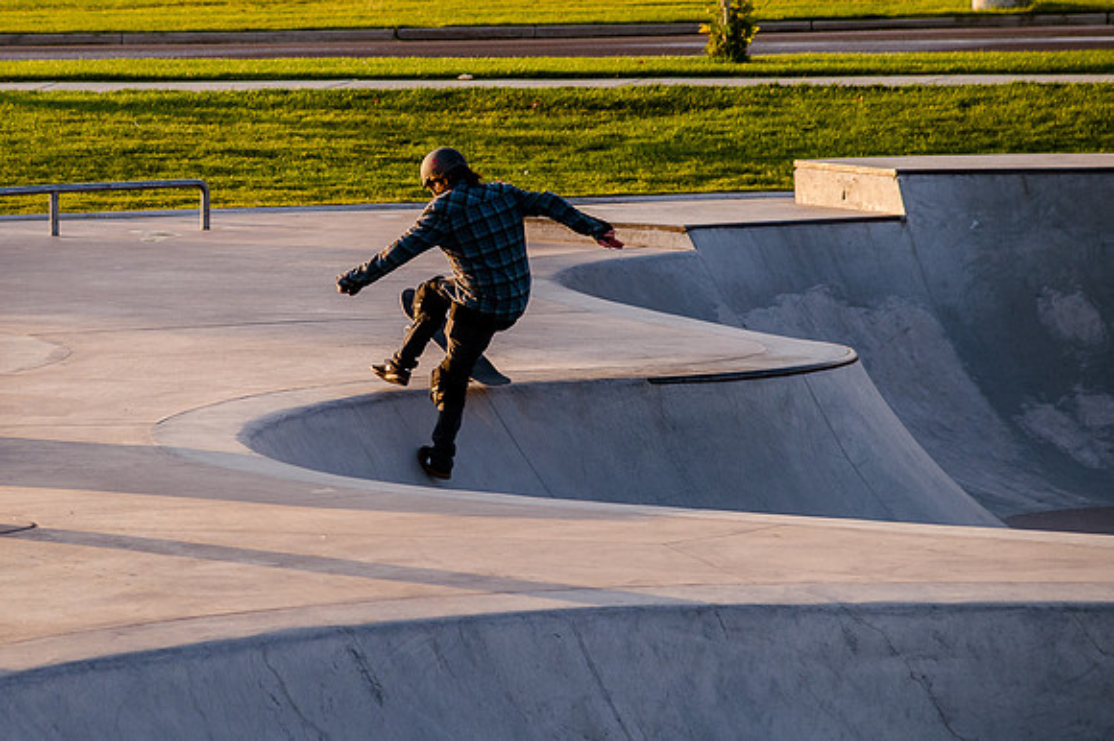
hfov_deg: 10.0
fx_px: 6341
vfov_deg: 6.7
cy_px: 206
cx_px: 189
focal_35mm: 205
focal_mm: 120
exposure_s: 1/1000
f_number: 5
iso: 800
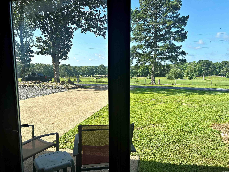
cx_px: 114
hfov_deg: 67.3
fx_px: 172
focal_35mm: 26
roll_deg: +0.2
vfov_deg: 53.1
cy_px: 86
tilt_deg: -5.9
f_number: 1.5
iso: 50
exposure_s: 1/1553
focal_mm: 5.7
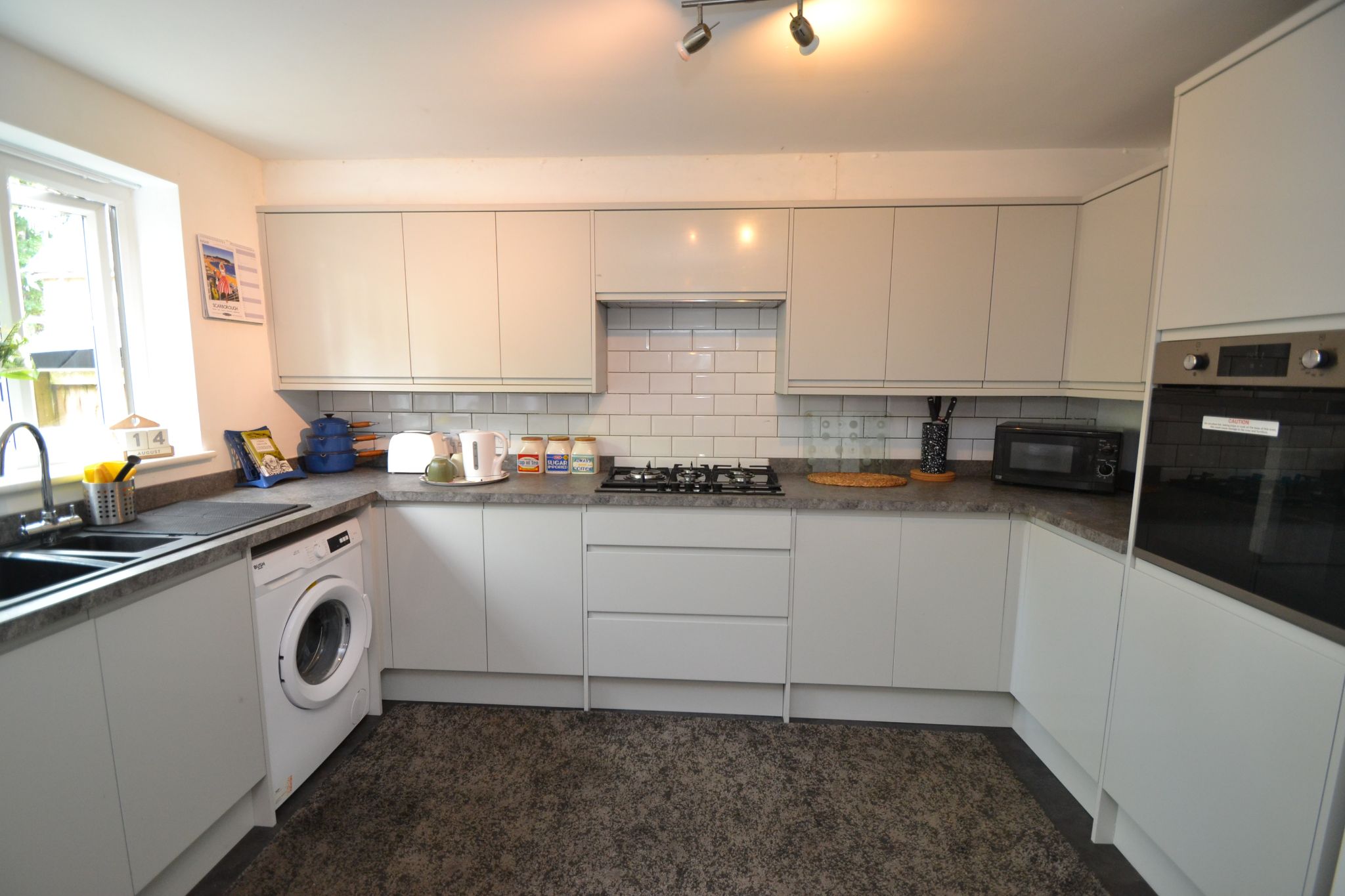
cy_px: 448
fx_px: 560
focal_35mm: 15
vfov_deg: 77.3
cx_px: 672
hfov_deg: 100.4
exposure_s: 1/60
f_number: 3.5
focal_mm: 10
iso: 720
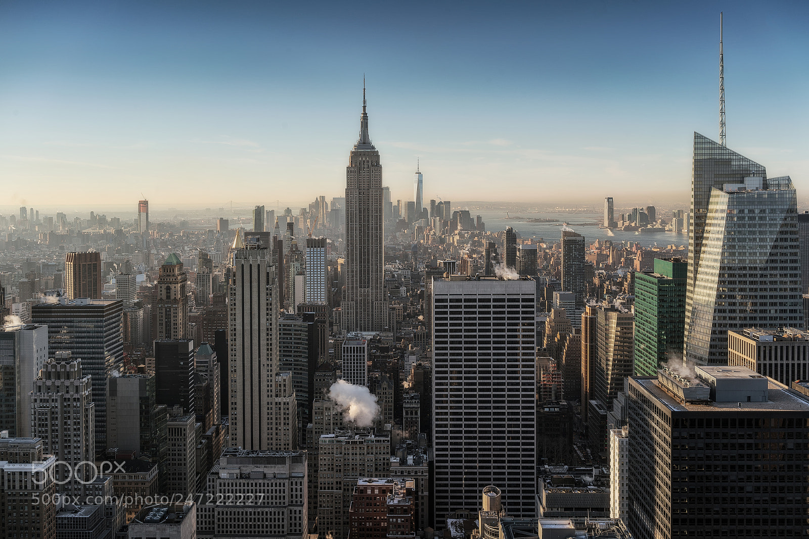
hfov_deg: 54.4
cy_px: 270
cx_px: 404
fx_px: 787
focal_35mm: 35
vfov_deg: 37.9
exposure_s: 1/80
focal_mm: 35
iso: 100
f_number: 11
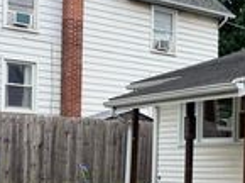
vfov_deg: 17.5
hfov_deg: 19.4
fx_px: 586
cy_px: 157
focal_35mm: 83
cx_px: 404
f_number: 1.78
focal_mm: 6.76
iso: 100
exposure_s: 1/3953
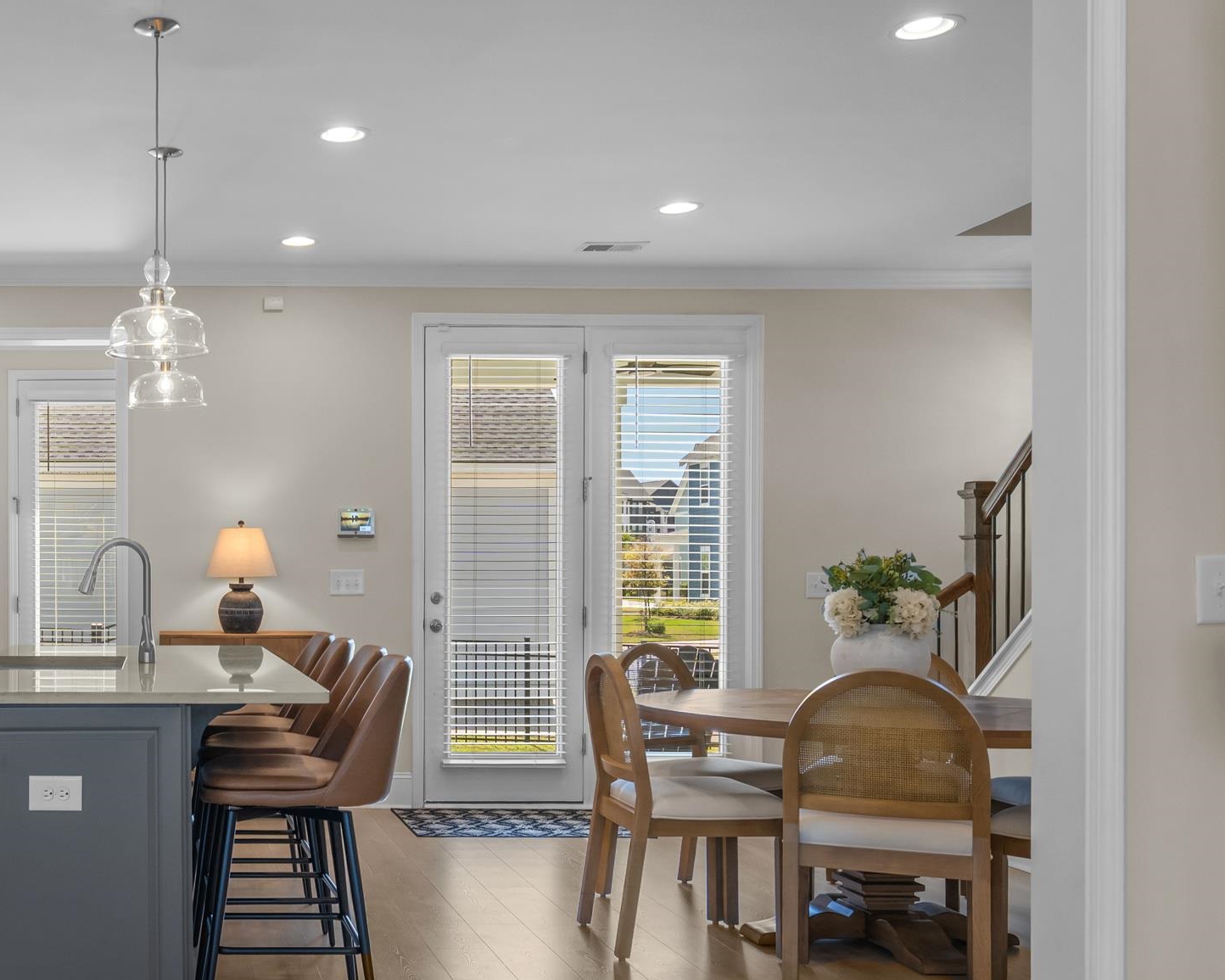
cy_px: 594
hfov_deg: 43.6
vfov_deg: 38.1
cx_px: 174
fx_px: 1414
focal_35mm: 39
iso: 500
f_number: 8
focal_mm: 24
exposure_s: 1/15
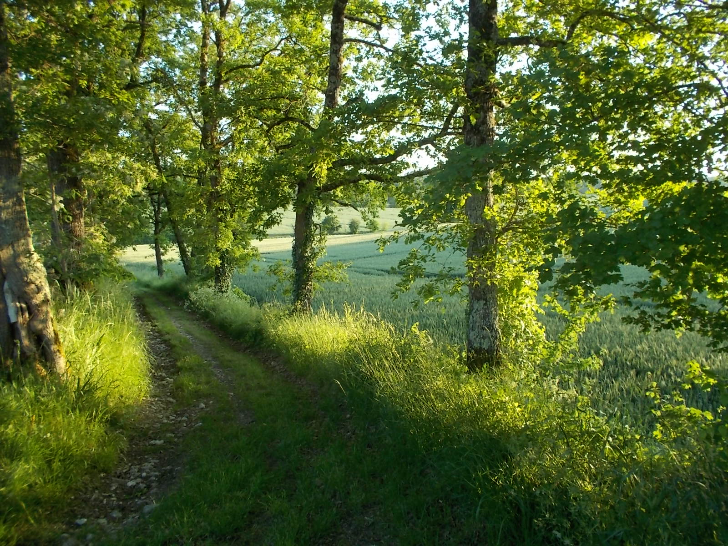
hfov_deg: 61.7
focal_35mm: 29
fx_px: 610
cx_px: 364
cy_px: 273
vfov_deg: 48.2
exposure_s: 1/60
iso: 80
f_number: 3.3
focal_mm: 4.1
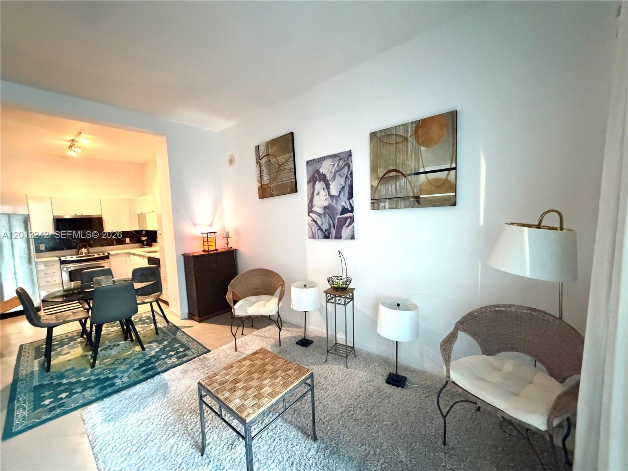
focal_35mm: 14
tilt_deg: -4.6
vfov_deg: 85.7
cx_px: 314
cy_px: 236
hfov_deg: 102.1
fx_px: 254
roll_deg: +2.7
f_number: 2.2
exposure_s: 1/60
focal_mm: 2.22
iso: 1000
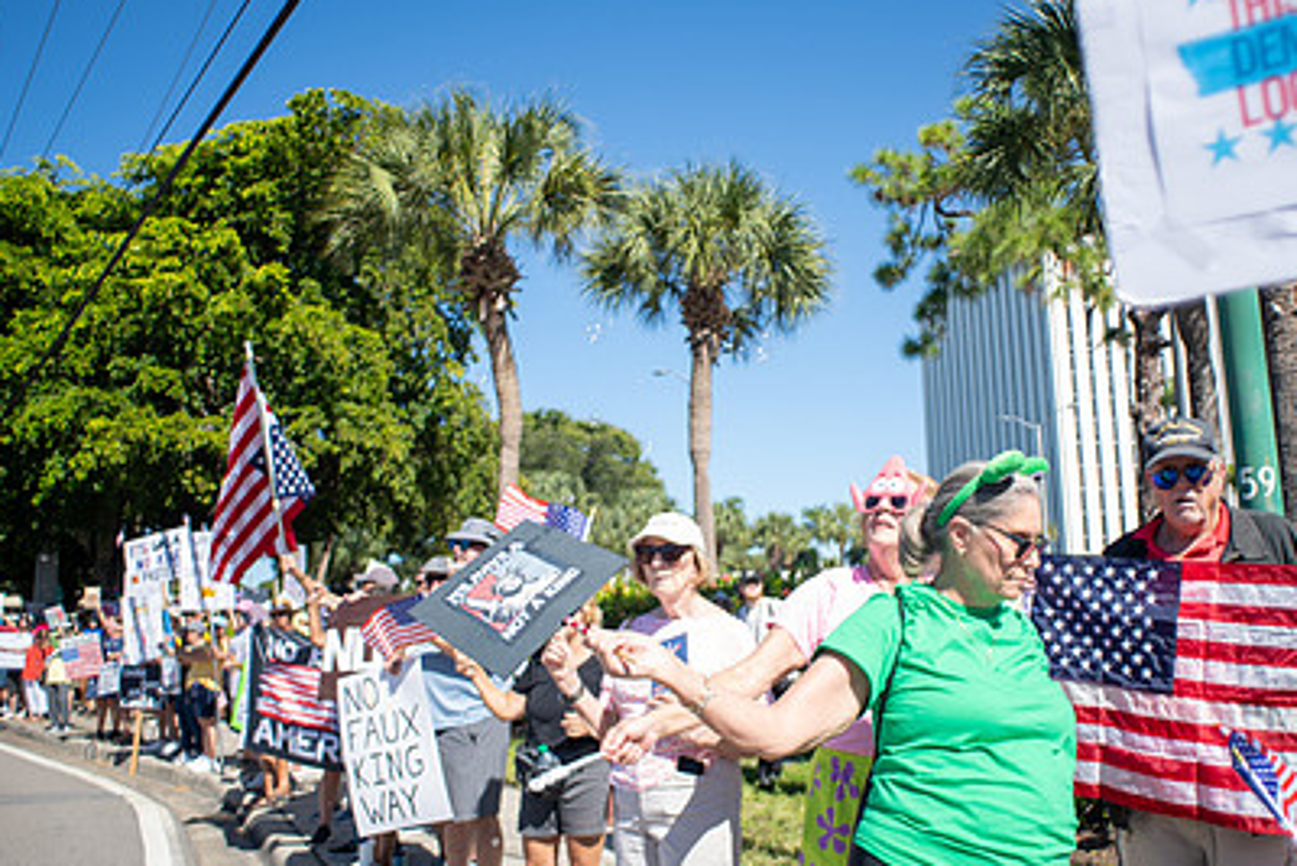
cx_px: 768
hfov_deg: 63.2
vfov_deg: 45.0
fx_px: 1045
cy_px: 427
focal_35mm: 29
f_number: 5.6
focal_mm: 20
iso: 64
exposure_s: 1/640
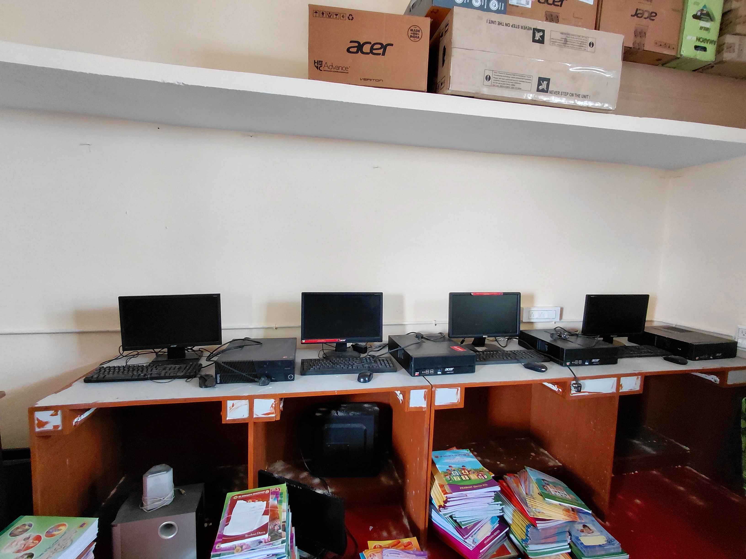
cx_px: 373
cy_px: 280
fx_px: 345
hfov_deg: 94.5
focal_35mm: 16
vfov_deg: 78.1
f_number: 2.2
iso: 200
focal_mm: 1.64
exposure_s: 1/50
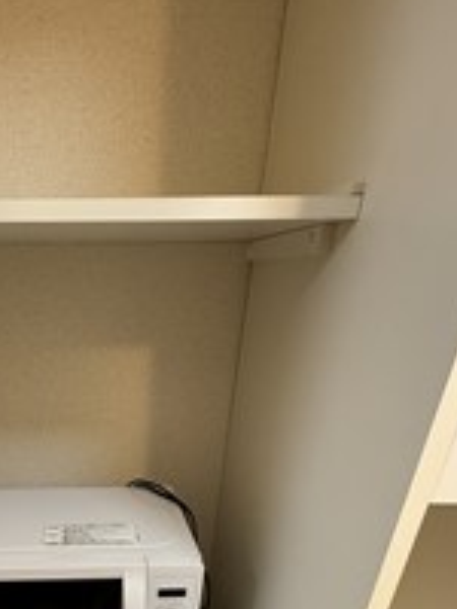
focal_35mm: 28
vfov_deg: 52.3
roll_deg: +0.8
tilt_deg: -31.6
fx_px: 493
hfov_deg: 47.4
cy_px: 591
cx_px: 101
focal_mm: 2.22
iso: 250
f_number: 2.2
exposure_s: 1/50
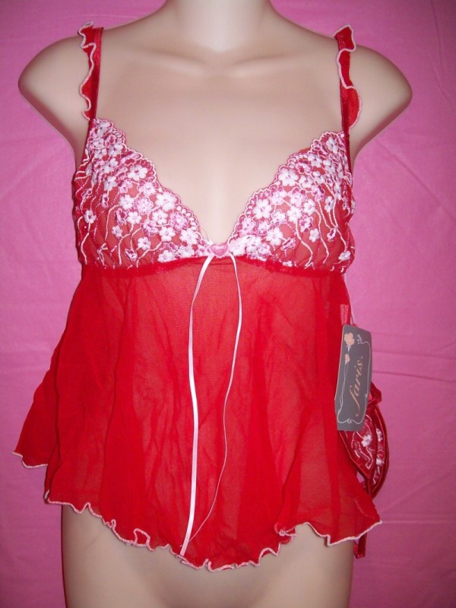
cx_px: 228
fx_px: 632
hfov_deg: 39.7
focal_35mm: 36
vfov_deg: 51.4
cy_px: 304
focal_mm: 6
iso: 80
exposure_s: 1/64
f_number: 2.7
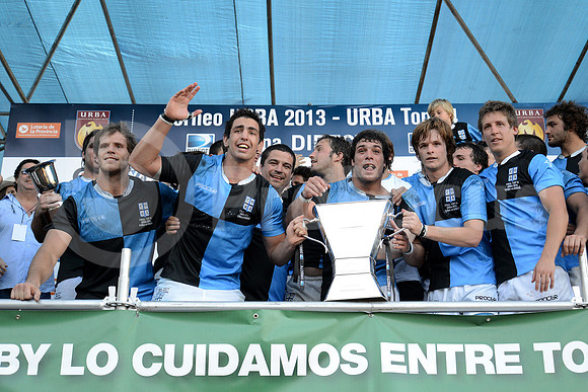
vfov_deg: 28.1
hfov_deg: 41.1
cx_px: 294
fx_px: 784
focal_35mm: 48
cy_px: 196
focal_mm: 48
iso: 1600
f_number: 4.2
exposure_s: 1/500
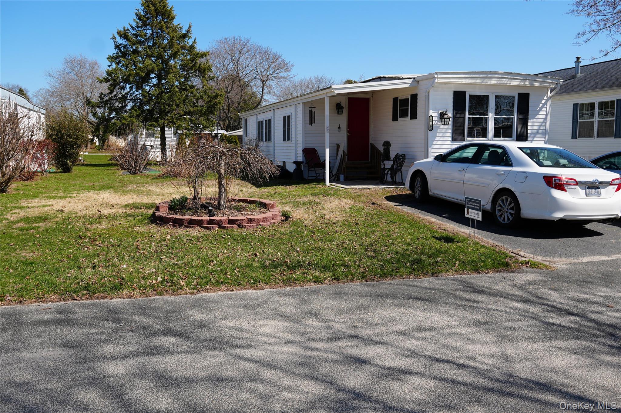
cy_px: 206
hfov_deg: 60.0
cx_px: 310
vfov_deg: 42.0
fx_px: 538
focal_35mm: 31
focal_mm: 20.8
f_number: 5
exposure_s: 1/640
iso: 100
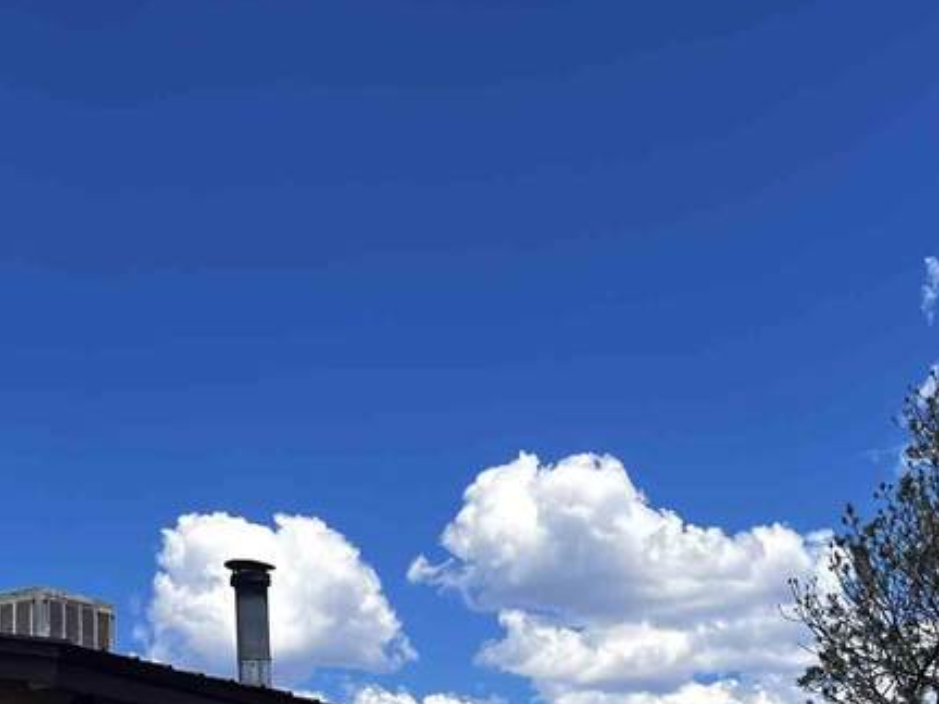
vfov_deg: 17.4
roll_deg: +0.2
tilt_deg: -1.2
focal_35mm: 77
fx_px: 2089
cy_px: 1021
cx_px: 276
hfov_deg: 25.1
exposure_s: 1/2513
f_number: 1.6
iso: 50
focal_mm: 5.1
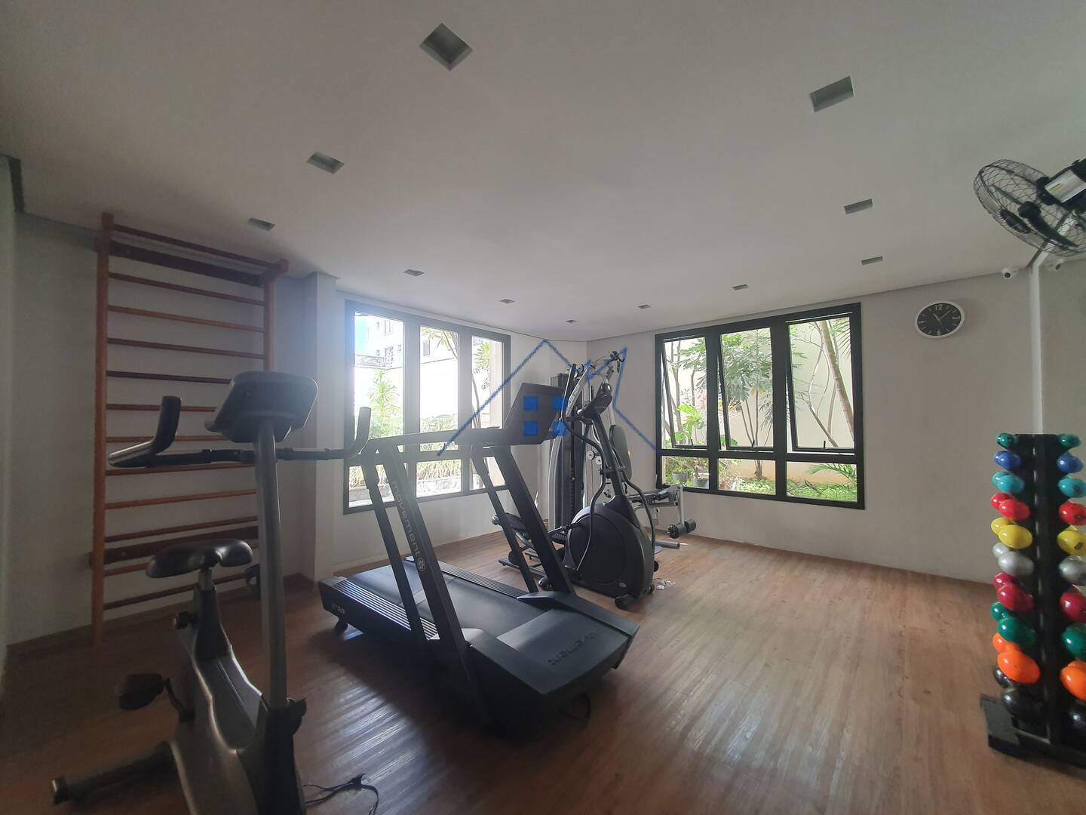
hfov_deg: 106.2
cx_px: 543
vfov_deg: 89.9
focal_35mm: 13
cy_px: 408
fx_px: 408
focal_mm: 1.8
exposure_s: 1/60
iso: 100
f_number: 2.2
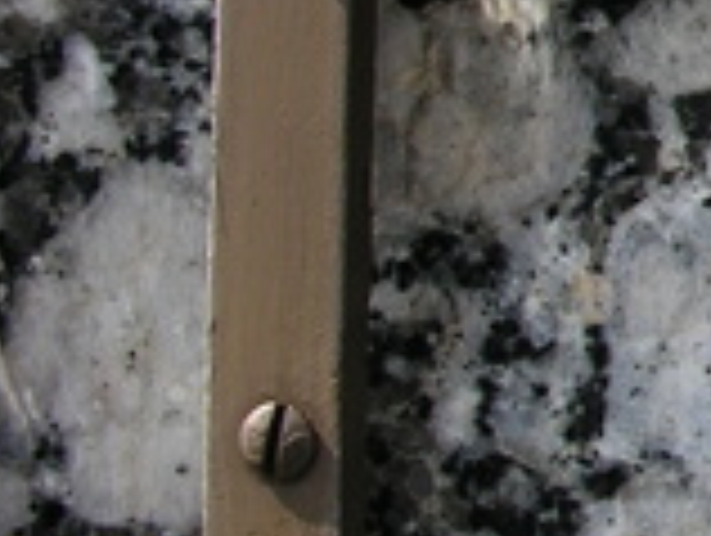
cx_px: 1624
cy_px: -5
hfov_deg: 10.0
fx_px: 3600
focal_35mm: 175
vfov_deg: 8.5
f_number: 7.1
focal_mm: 8.9
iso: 50
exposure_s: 1/86.4
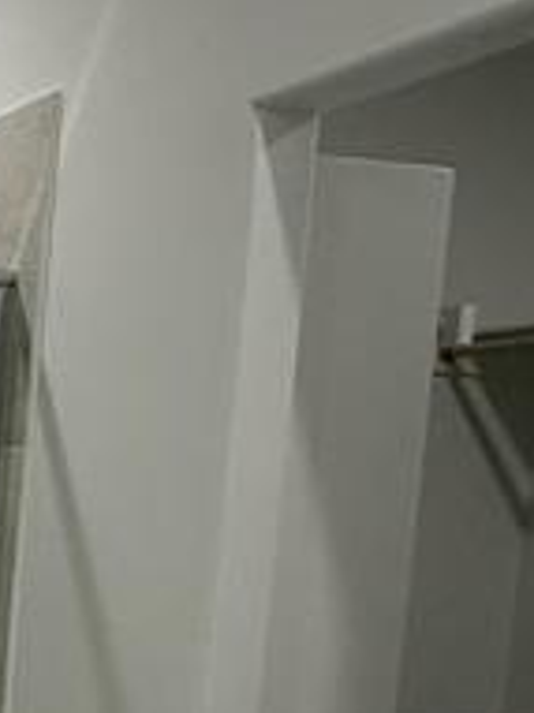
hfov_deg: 15.6
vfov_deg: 24.8
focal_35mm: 75
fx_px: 1544
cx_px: -530
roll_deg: -1.2
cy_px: 706
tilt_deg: -7.2
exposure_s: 1/120
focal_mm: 2.22
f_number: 2.2
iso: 250
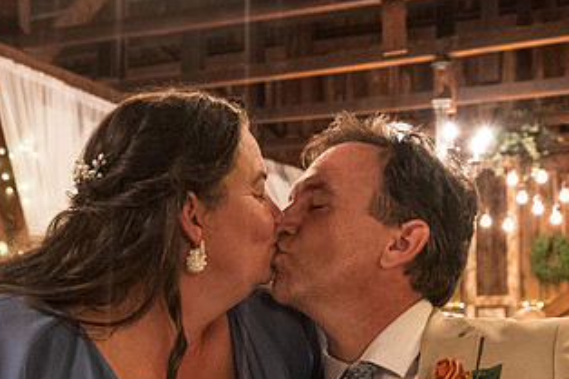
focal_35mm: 61
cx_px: 274
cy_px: 315
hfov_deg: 32.9
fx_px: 964
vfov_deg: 21.9
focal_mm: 33
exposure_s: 1/40
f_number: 6.3
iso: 6400
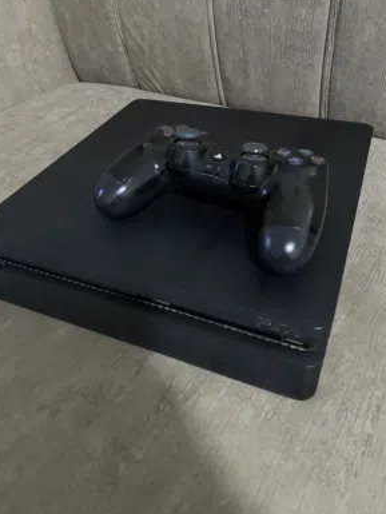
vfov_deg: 65.3
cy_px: 250
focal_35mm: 27
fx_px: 401
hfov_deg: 51.4
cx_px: 194
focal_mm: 4.25
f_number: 1.8
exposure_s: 1/40
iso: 500
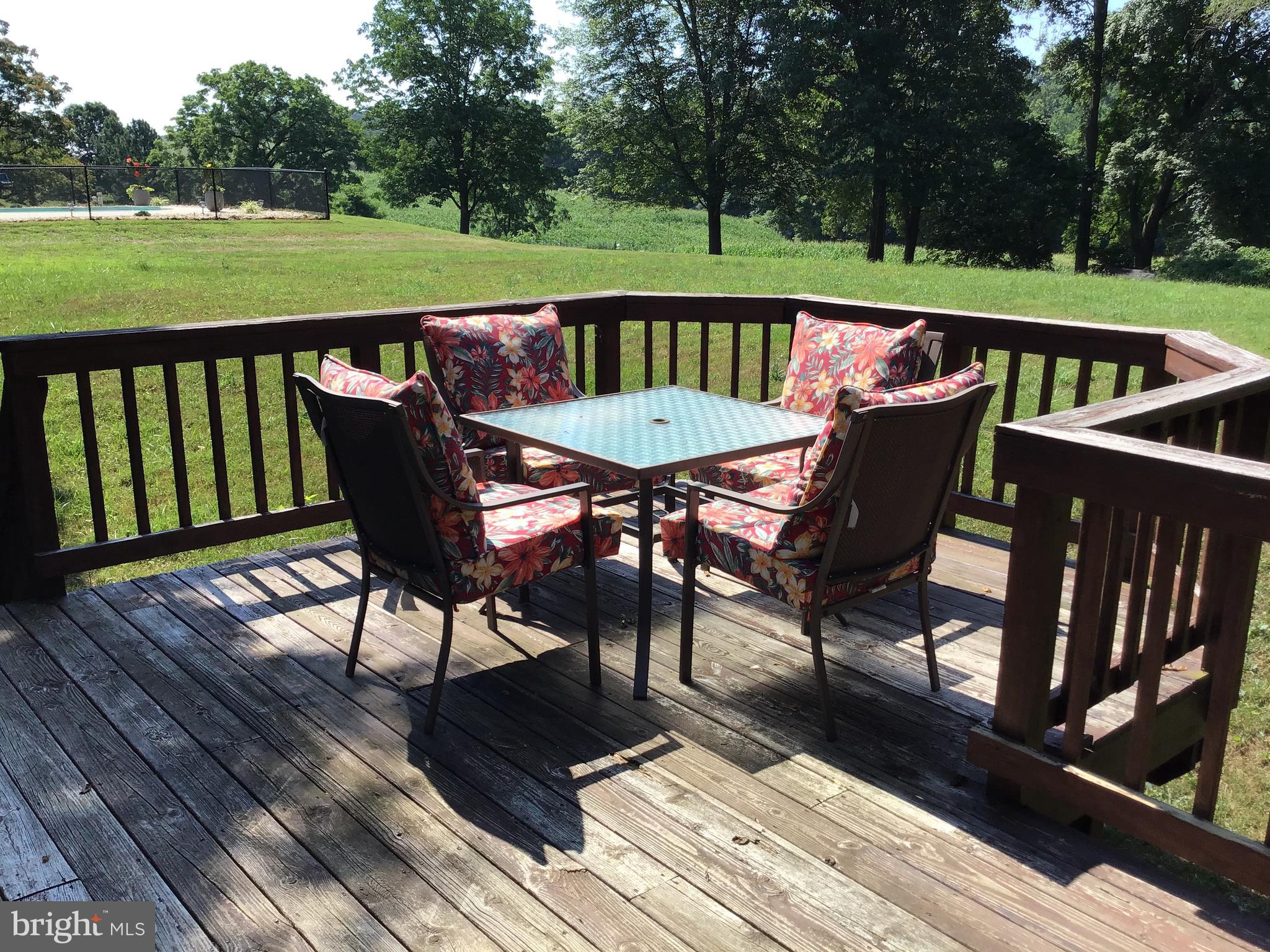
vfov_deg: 45.4
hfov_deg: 58.4
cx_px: 635
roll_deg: +0.2
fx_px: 1137
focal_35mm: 31
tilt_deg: -15.0
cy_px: 476
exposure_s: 1/702
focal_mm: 3.3
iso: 25
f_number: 2.4
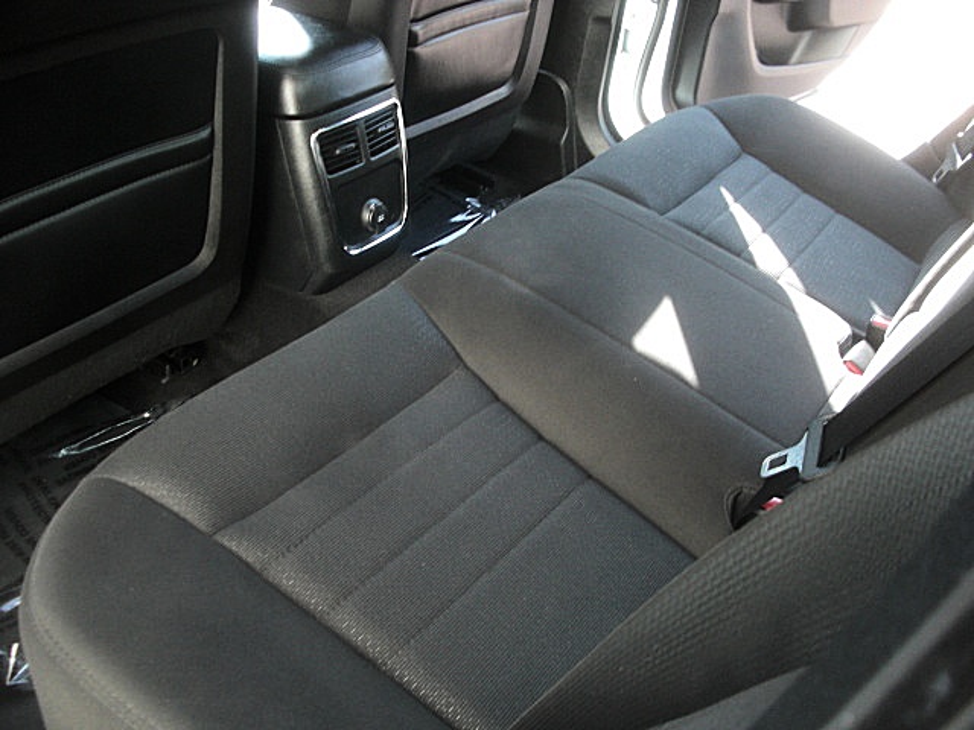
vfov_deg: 39.7
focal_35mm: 36
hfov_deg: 51.4
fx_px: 1013
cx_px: 487
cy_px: 365
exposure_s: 1/80
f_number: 2.8
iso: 200
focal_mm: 6.3
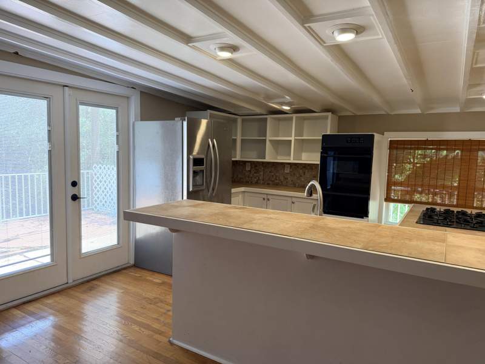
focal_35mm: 24
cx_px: 242
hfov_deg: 71.6
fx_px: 336
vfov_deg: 56.8
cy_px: 182
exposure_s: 1/224
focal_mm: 6.76
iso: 160
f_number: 1.78
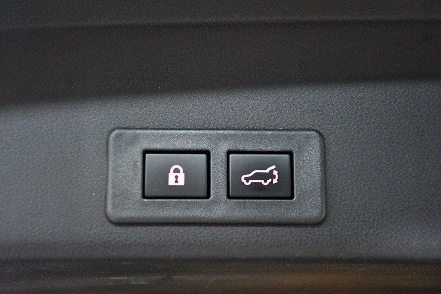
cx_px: 220
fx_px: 918
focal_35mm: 75
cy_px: 147
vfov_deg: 18.2
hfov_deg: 27.0
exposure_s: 1/60
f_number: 4.8
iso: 9000
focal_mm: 50
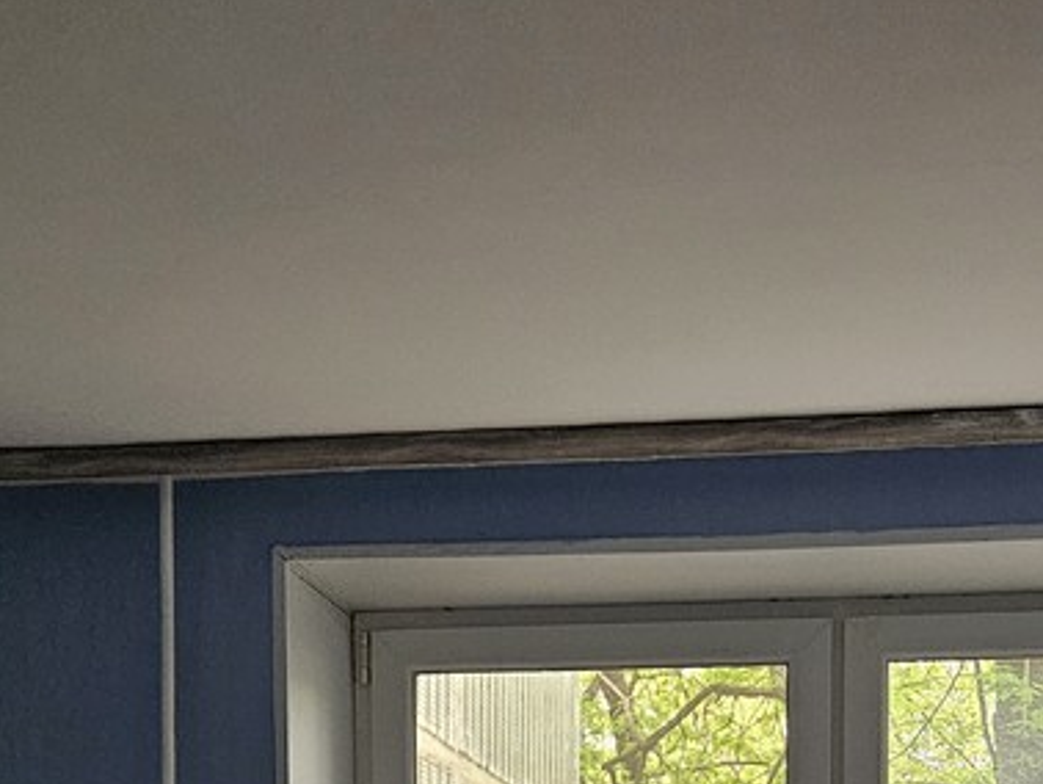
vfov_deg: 18.2
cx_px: 546
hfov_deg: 26.7
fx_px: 2201
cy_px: 1137
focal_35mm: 73
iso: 1000
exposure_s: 1/100
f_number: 1.8
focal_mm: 5.4
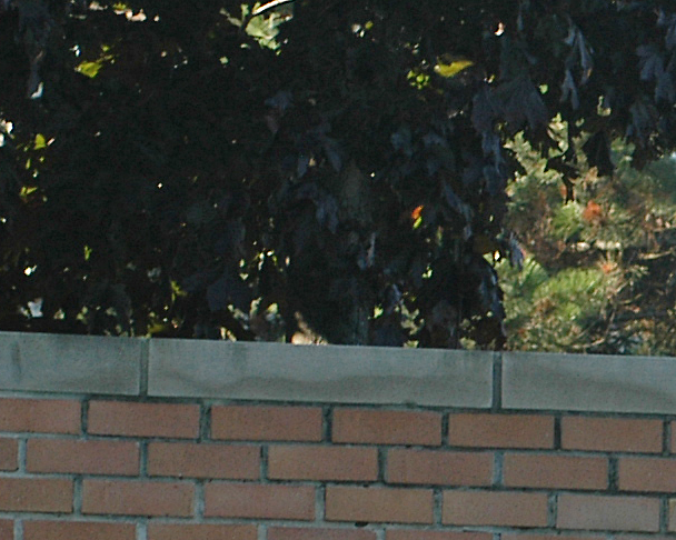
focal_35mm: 557
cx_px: 1353
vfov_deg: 2.8
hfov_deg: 3.4
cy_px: 657
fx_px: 11140
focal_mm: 80
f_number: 6.3
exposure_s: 1/180
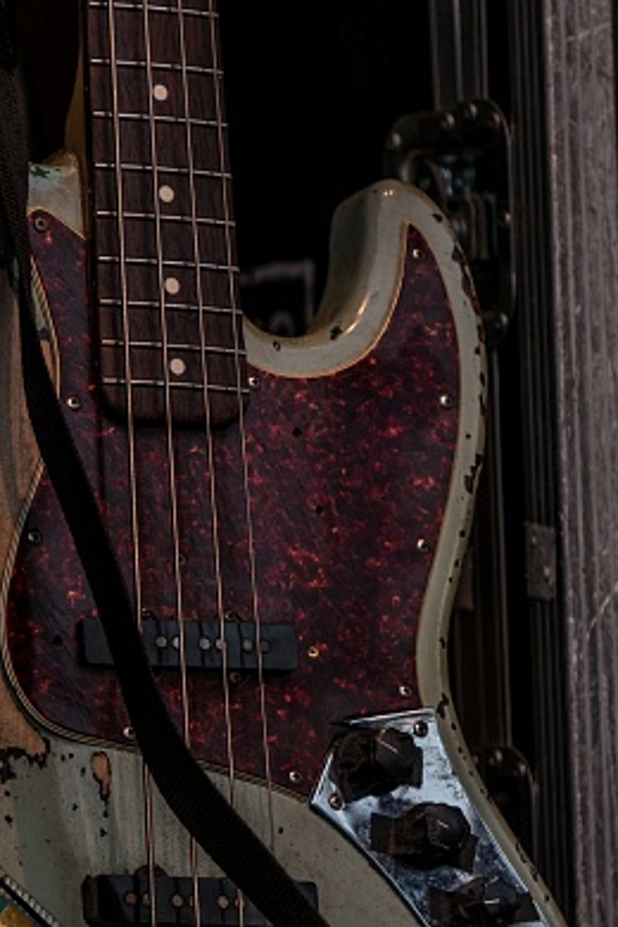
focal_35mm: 338
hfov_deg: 4.1
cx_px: 166
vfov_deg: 6.1
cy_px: 511
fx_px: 8703
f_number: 2.8
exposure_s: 1/160
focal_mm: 122
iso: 500
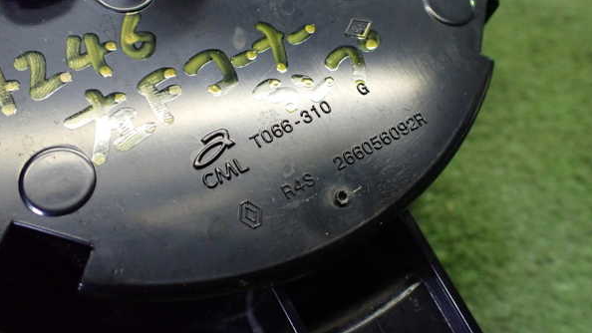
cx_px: 297
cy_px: 136
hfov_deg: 59.5
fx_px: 518
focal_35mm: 33
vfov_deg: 35.5
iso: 800
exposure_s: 1/125
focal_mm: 5.4
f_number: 2.3
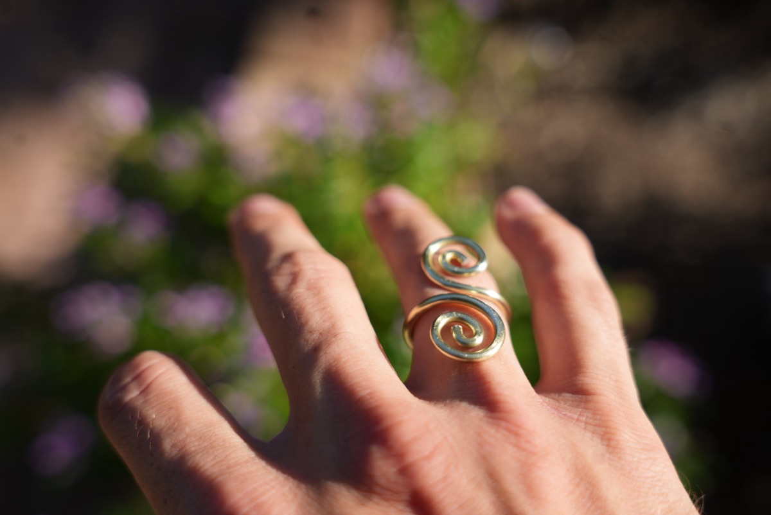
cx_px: 386
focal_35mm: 48
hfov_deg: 41.1
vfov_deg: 28.1
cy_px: 258
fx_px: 1029
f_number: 4.5
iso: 100
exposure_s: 1/400
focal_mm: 48
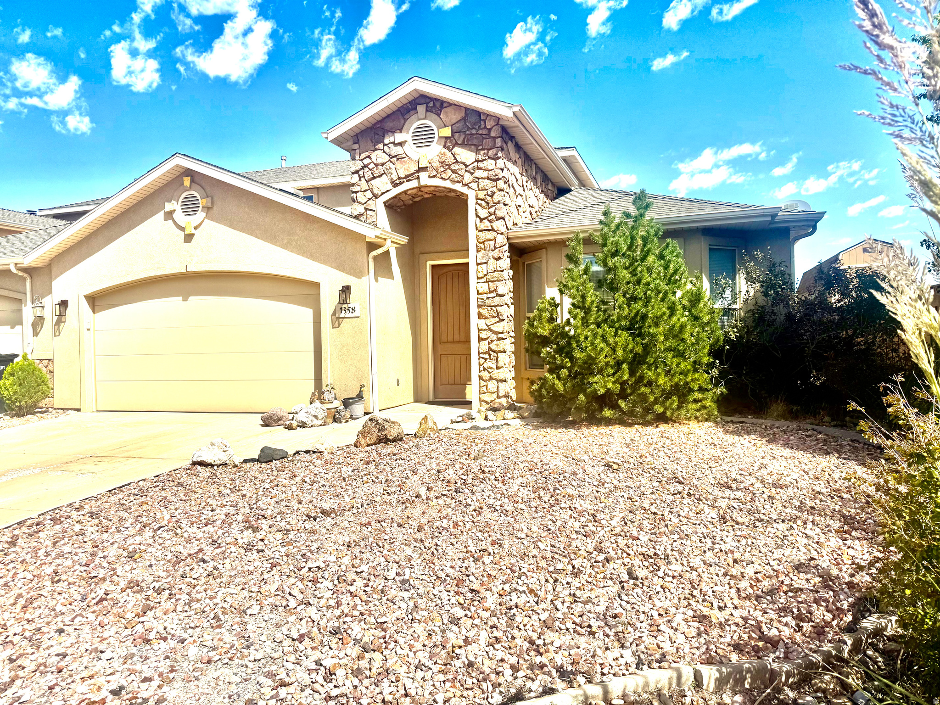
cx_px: 470
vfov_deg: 56.8
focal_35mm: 24
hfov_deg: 71.6
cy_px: 352
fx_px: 652
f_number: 1.78
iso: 80
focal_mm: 6.76
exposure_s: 1/6173
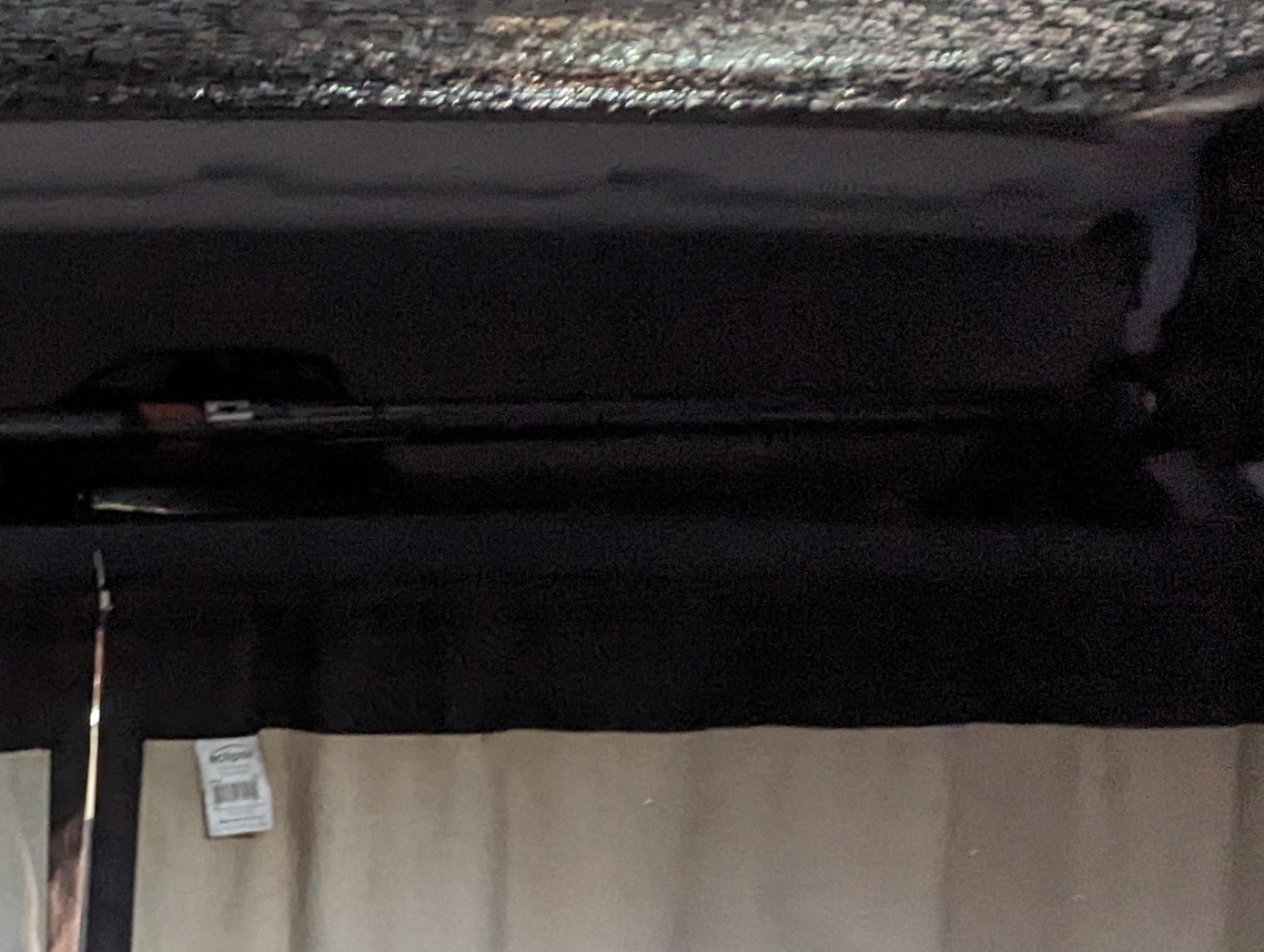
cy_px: 773
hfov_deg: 34.5
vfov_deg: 30.2
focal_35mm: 47
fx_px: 1719
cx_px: -150
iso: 795
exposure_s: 1/23.8
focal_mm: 2.35
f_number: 2.2
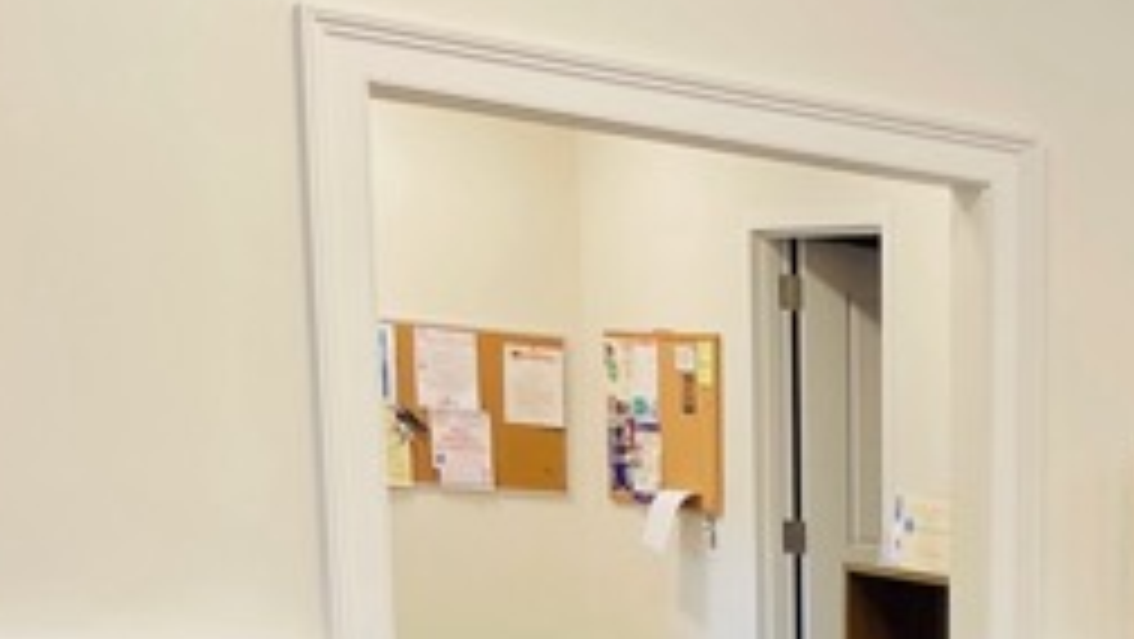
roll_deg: -4.9
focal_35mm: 90
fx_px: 2707
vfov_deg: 12.0
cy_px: 1278
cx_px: 1732
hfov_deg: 20.2
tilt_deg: -15.3
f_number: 1.6
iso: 80
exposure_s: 1/60
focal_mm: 4.2
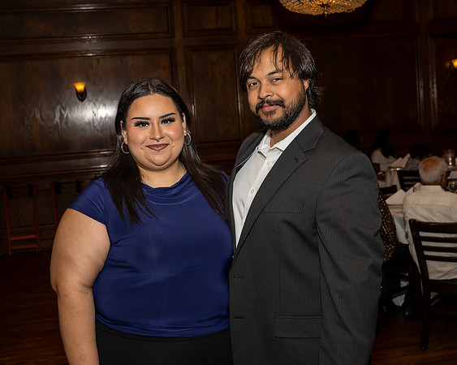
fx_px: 668
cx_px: 253
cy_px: 165
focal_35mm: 49
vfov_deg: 30.6
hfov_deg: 37.8
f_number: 7.1
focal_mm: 40
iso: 500
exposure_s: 1/250
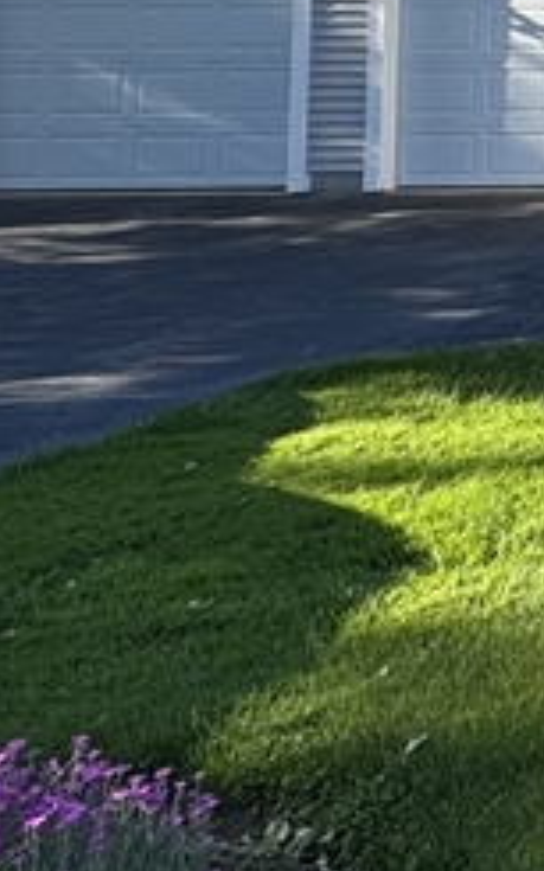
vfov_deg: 30.3
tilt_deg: +2.0
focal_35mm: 62
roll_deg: +0.0
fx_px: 1472
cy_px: -28
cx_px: 1380
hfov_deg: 13.6
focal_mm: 2.22
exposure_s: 1/405
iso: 40
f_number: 2.2
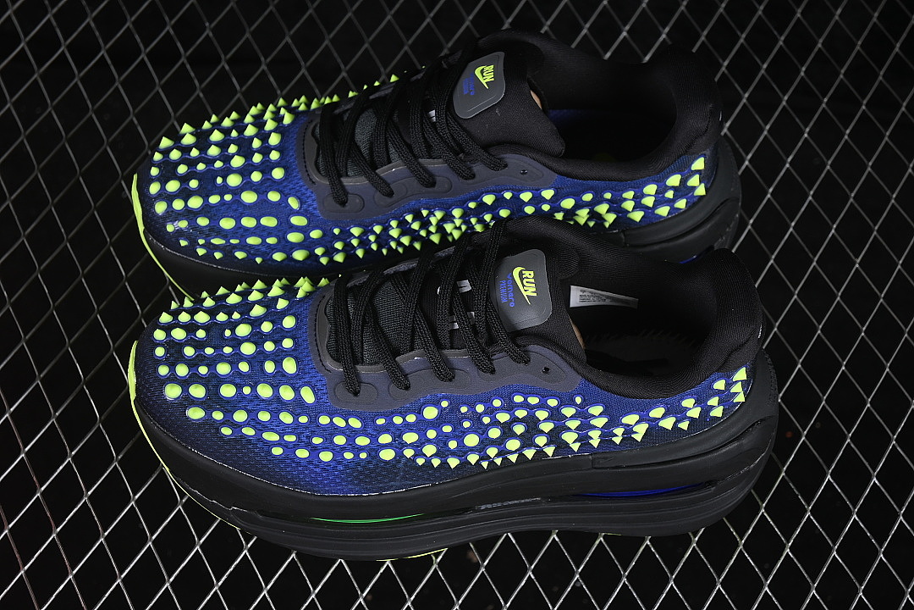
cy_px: 305
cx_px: 457
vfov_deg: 18.2
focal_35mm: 75
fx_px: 1904
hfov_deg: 27.0
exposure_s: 1/60
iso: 160
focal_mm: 50
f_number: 6.3
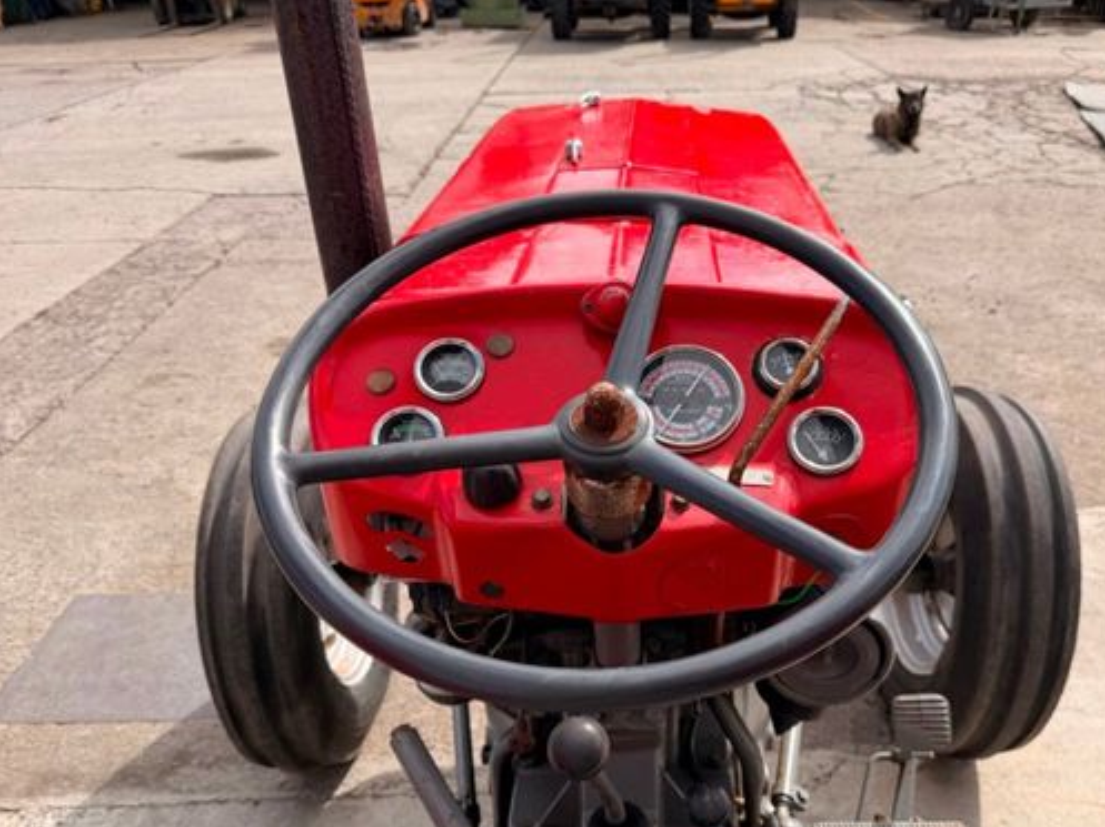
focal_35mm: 29
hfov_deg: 61.5
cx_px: 627
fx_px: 925
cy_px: 498
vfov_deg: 47.9
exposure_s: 1/2525
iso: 80
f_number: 1.78
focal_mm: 6.76
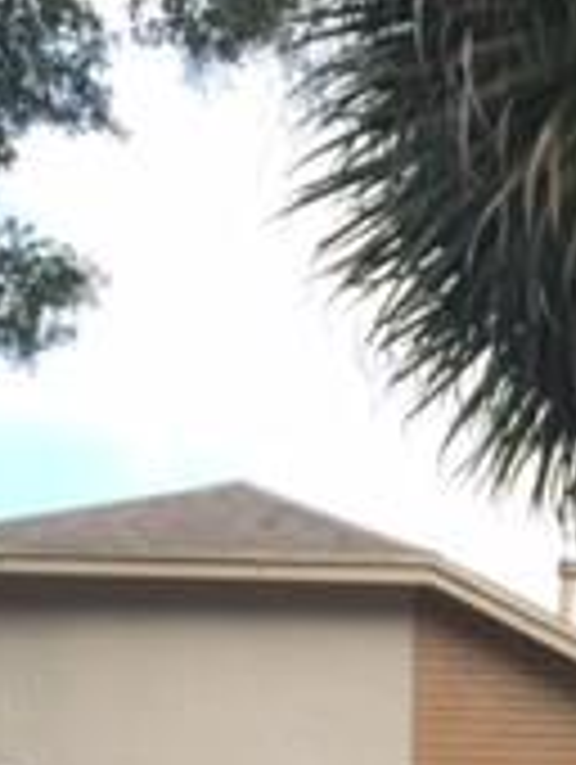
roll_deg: -0.4
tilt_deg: +1.5
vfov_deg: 17.0
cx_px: 1048
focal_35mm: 109
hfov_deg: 12.4
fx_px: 2412
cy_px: 999
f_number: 2.2
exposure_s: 1/527
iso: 32
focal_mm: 4.15
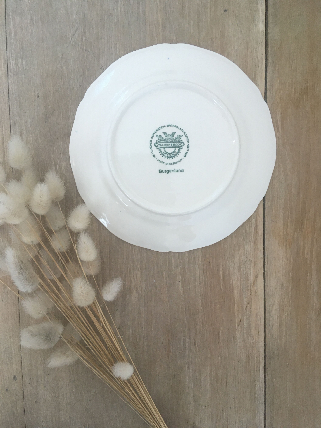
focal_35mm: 29
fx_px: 359
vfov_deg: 61.7
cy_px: 214
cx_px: 160
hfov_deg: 48.2
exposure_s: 1/33
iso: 80
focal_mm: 4.15
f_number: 2.2
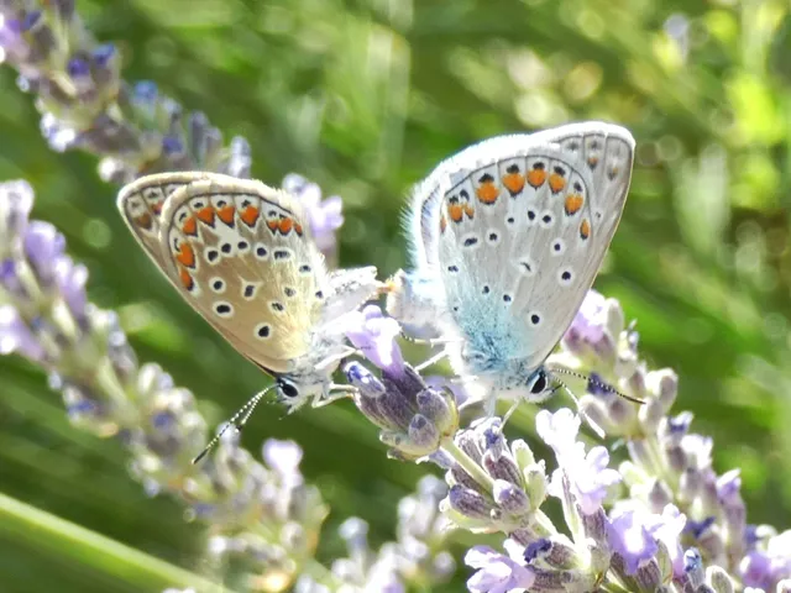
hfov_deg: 19.3
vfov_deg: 14.5
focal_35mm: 102
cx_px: 396
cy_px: 296
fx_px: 2331
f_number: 4.9
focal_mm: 18.3
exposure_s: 1/80
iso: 125
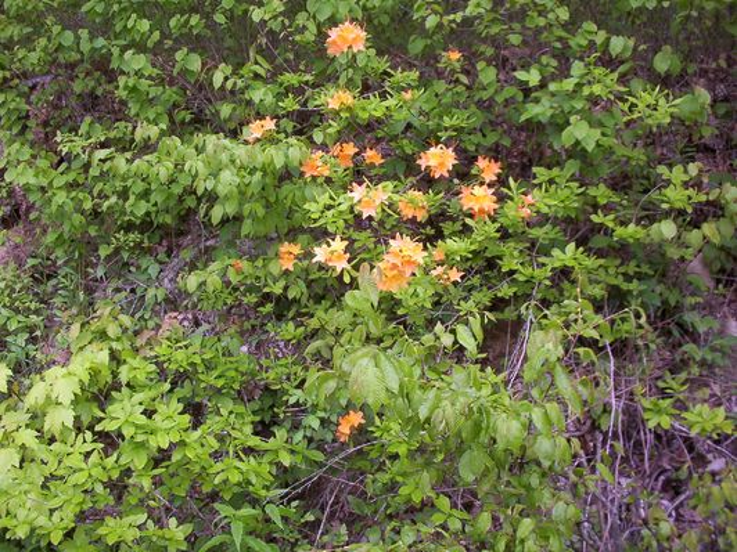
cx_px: 368
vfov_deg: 36.8
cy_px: 276
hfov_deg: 47.9
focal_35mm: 39
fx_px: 830
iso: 100
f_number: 4.5
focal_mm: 6
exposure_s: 1/73.2
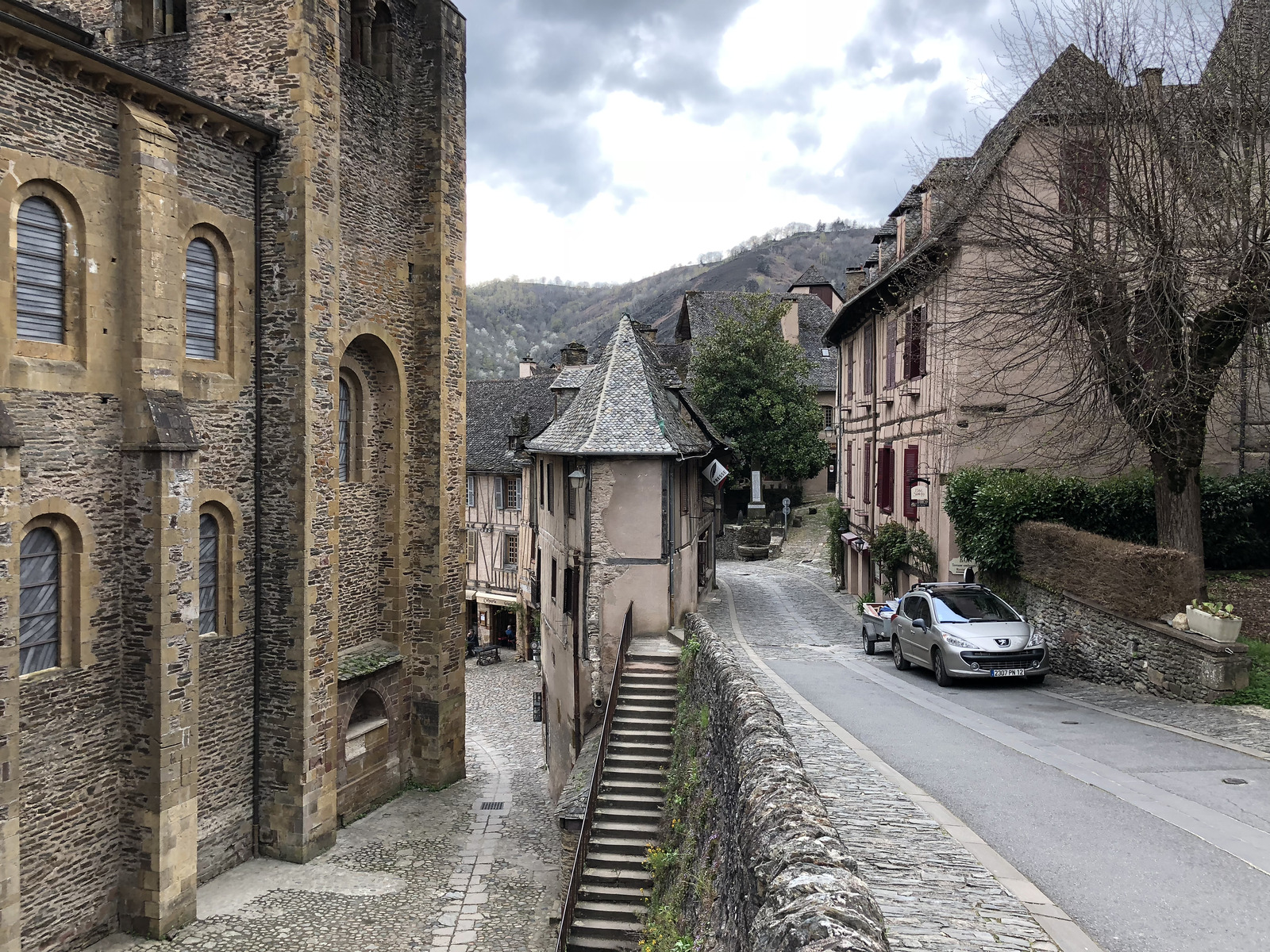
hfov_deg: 63.4
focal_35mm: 28
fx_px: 1027
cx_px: 635
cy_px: 476
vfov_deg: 49.7
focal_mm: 4
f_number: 1.8
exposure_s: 1/180
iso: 20
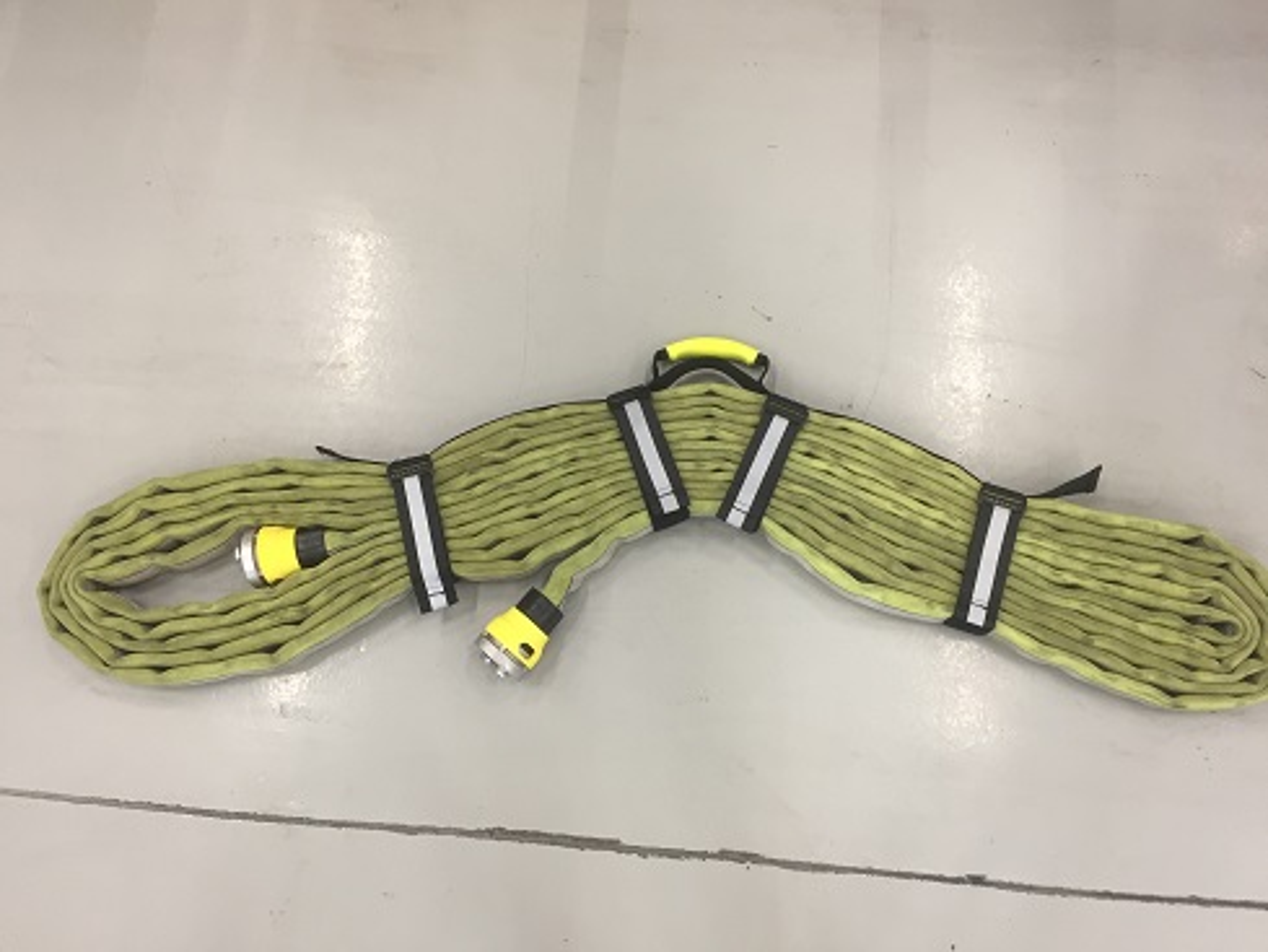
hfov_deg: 61.6
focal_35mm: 29
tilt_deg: -76.0
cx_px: 634
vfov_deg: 48.2
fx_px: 1063
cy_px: 476
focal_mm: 4.15
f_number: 2.2
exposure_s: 1/33
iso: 100
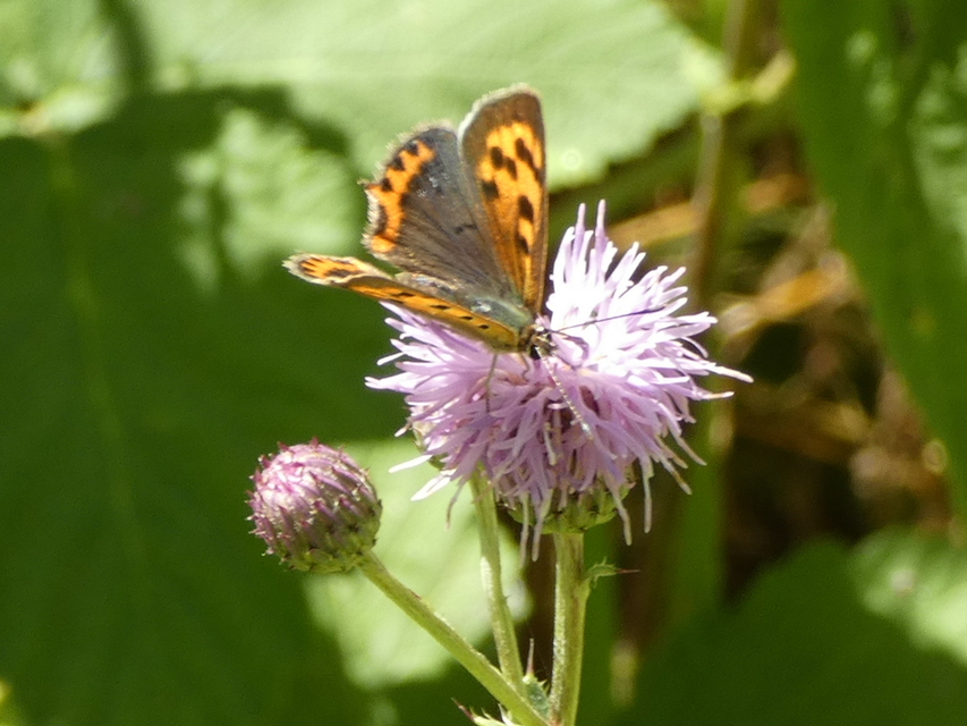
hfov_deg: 21.8
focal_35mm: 90
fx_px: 2515
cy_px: 363
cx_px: 484
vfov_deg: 16.4
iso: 100
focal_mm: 16
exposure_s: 1/80
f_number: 4.7
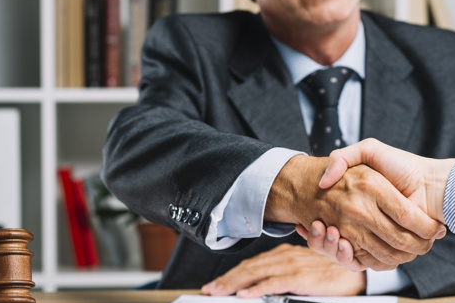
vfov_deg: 11.7
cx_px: 244
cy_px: 202
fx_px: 1478
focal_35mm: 117
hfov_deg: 17.5
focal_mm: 85
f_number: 5.6
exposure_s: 1/160
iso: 200
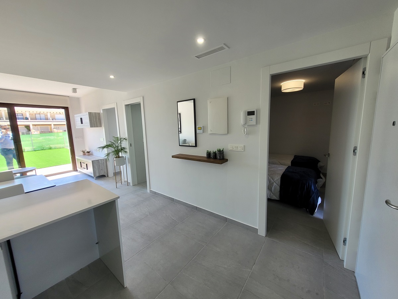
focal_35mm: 13
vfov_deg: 89.9
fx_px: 149
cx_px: 199
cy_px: 150
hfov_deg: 106.2
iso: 50
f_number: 2.2
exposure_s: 1/100
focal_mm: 1.74
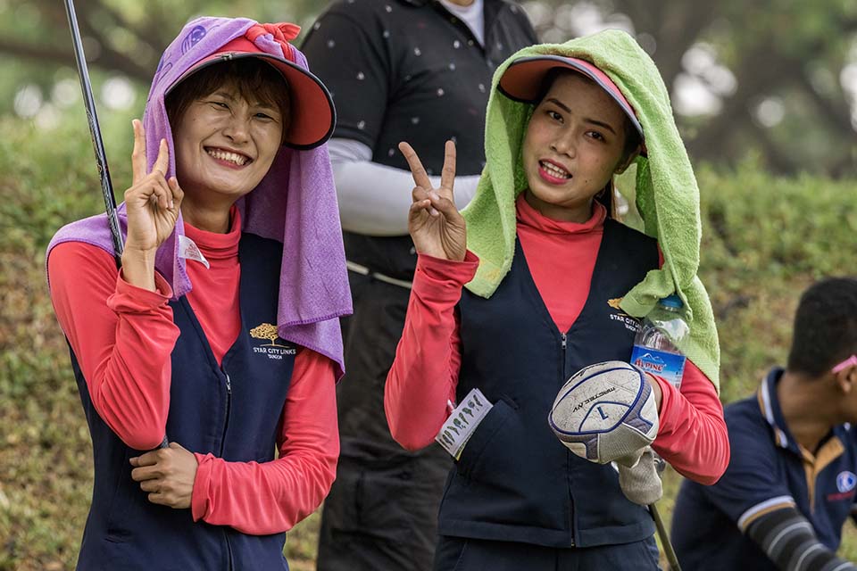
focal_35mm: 200
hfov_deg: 10.3
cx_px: 428
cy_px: 286
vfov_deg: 6.9
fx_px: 4761
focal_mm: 200
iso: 1800
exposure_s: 1/1250
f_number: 5
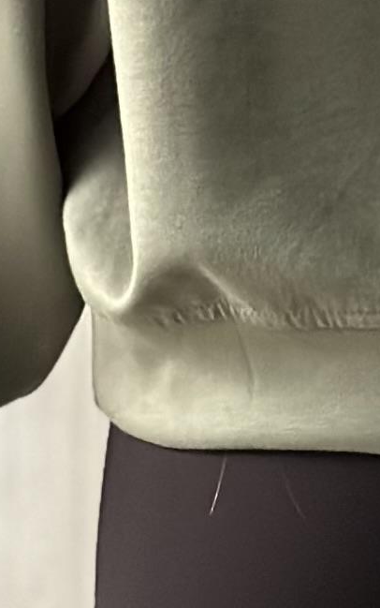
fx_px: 5233
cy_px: -546
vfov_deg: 6.5
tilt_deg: +3.3
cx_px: 556
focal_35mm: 316
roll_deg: -0.3
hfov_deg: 4.1
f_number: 1.78
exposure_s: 1/60
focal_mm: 6.86
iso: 320
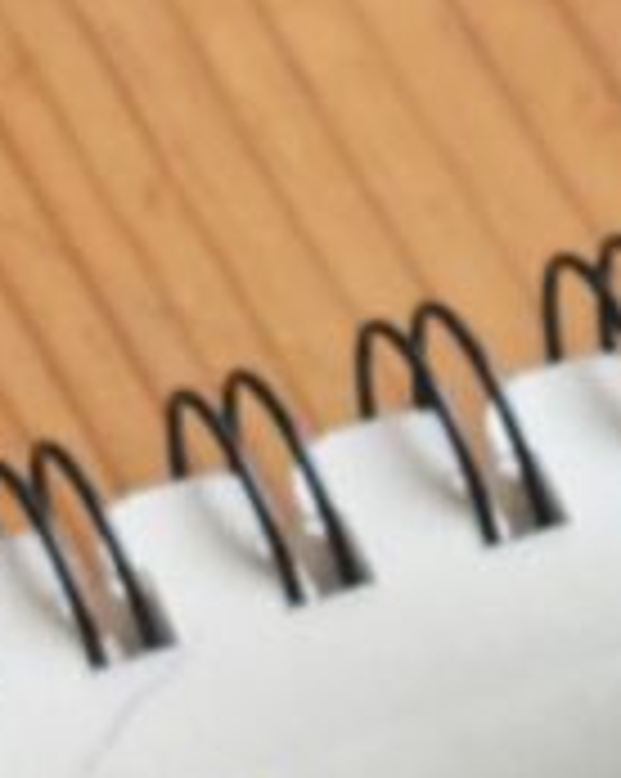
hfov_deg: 3.9
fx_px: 9183
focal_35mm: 399
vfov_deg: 4.7
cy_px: 1758
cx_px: 472
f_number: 2.4
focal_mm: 7.9
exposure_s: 1/40
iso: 320
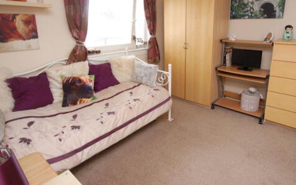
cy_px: 57
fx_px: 169
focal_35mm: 21
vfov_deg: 55.7
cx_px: 164
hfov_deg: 82.0
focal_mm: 10
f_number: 5.6
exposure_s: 1/60
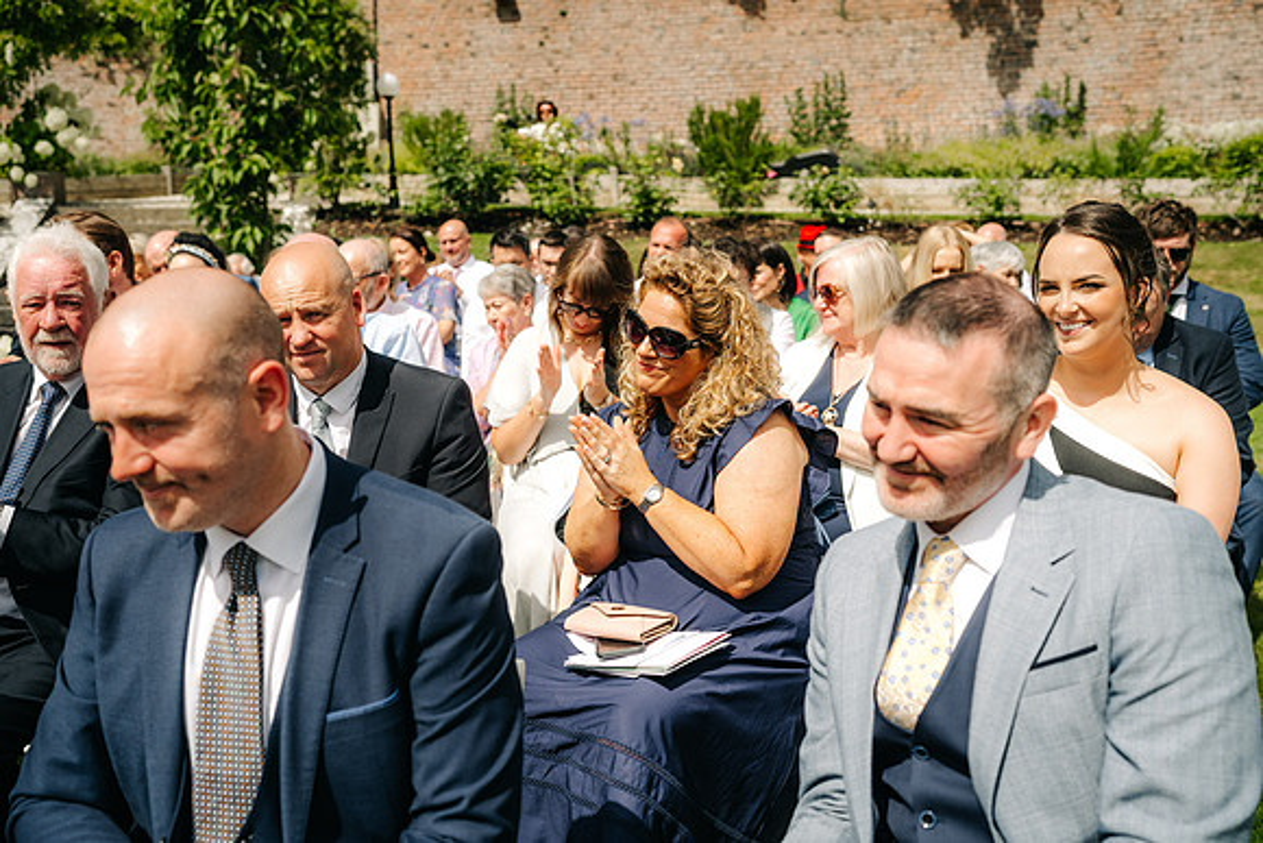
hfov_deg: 54.4
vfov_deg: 37.9
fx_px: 1228
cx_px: 632
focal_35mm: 35
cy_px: 422
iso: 100
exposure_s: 1/2500
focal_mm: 35
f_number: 3.5
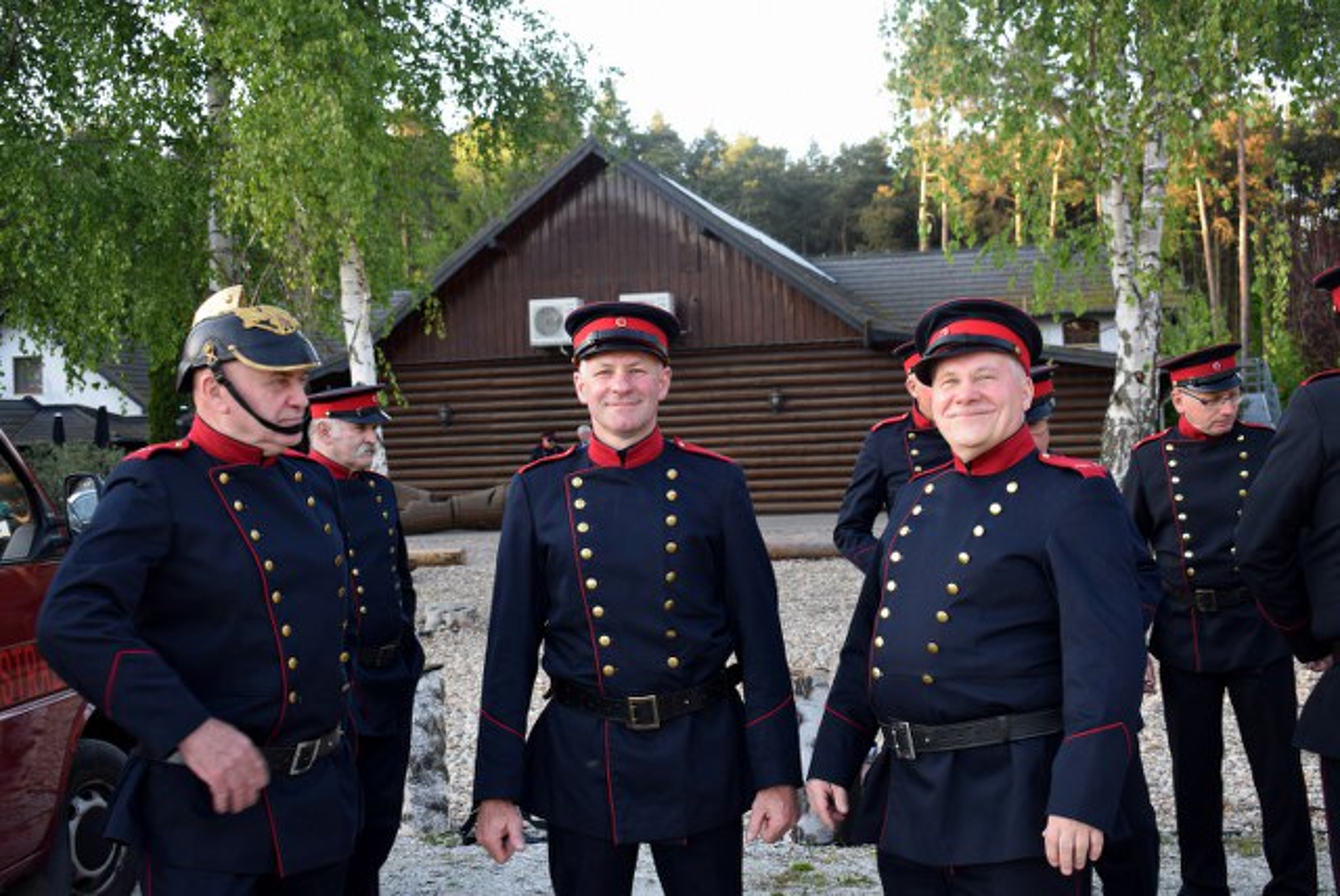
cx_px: 670
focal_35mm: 45
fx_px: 1676
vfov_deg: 29.9
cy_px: 448
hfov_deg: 43.6
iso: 400
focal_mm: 30
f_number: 5
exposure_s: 1/100
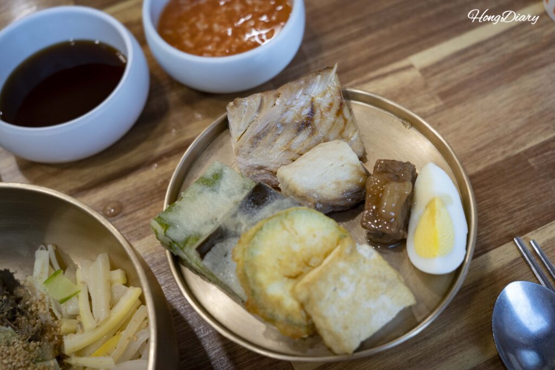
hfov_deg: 46.4
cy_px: 185
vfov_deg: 31.9
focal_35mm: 42
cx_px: 278
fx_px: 648
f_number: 5.6
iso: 1250
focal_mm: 42
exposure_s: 1/60
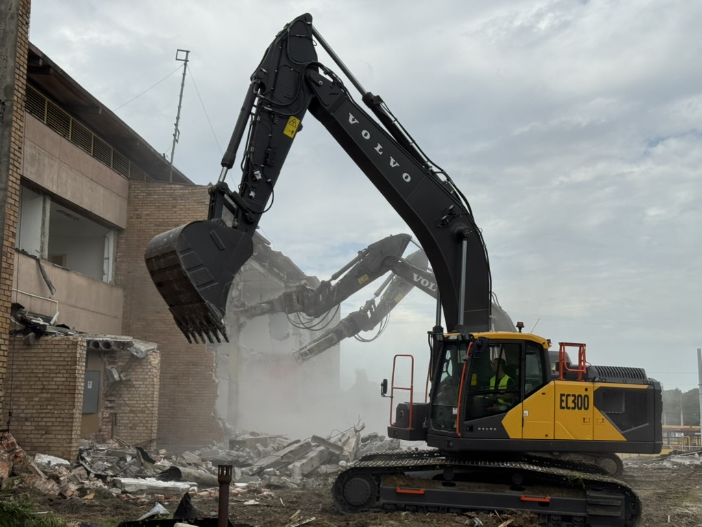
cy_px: 264
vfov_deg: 30.3
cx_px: 351
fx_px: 973
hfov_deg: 39.7
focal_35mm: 48
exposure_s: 1/4608
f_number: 1.78
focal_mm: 6.76
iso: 64
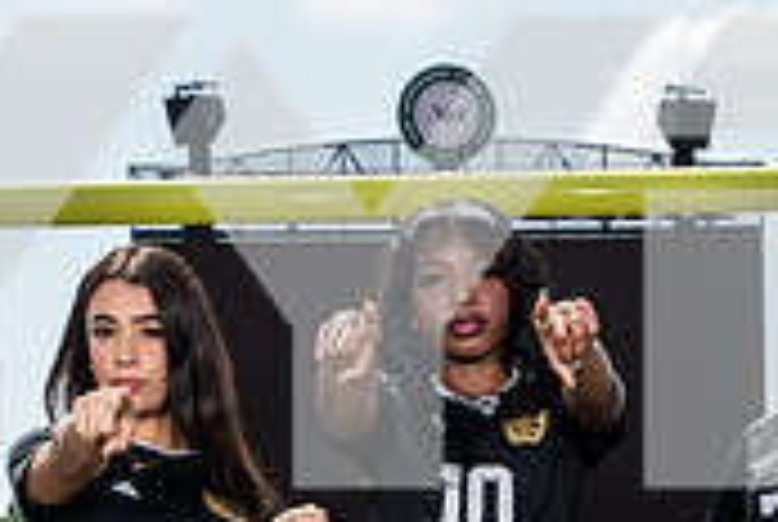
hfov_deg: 15.2
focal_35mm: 134
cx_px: 571
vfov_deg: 9.9
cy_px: 799
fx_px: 2901
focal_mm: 40
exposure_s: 1/320
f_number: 7.1
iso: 100
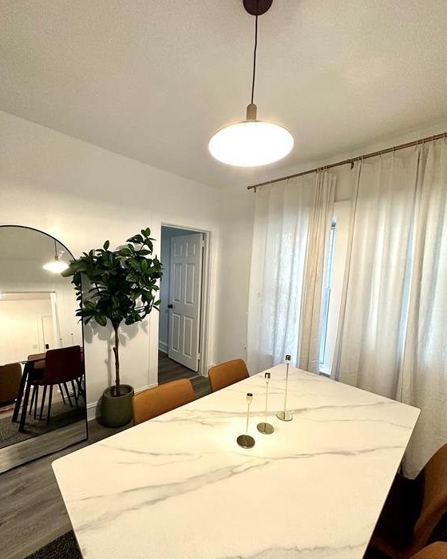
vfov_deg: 96.7
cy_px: 295
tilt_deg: -5.8
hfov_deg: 84.0
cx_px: 220
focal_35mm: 15
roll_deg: -2.7
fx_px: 248
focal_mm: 2.22
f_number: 2.2
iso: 320
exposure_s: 1/60
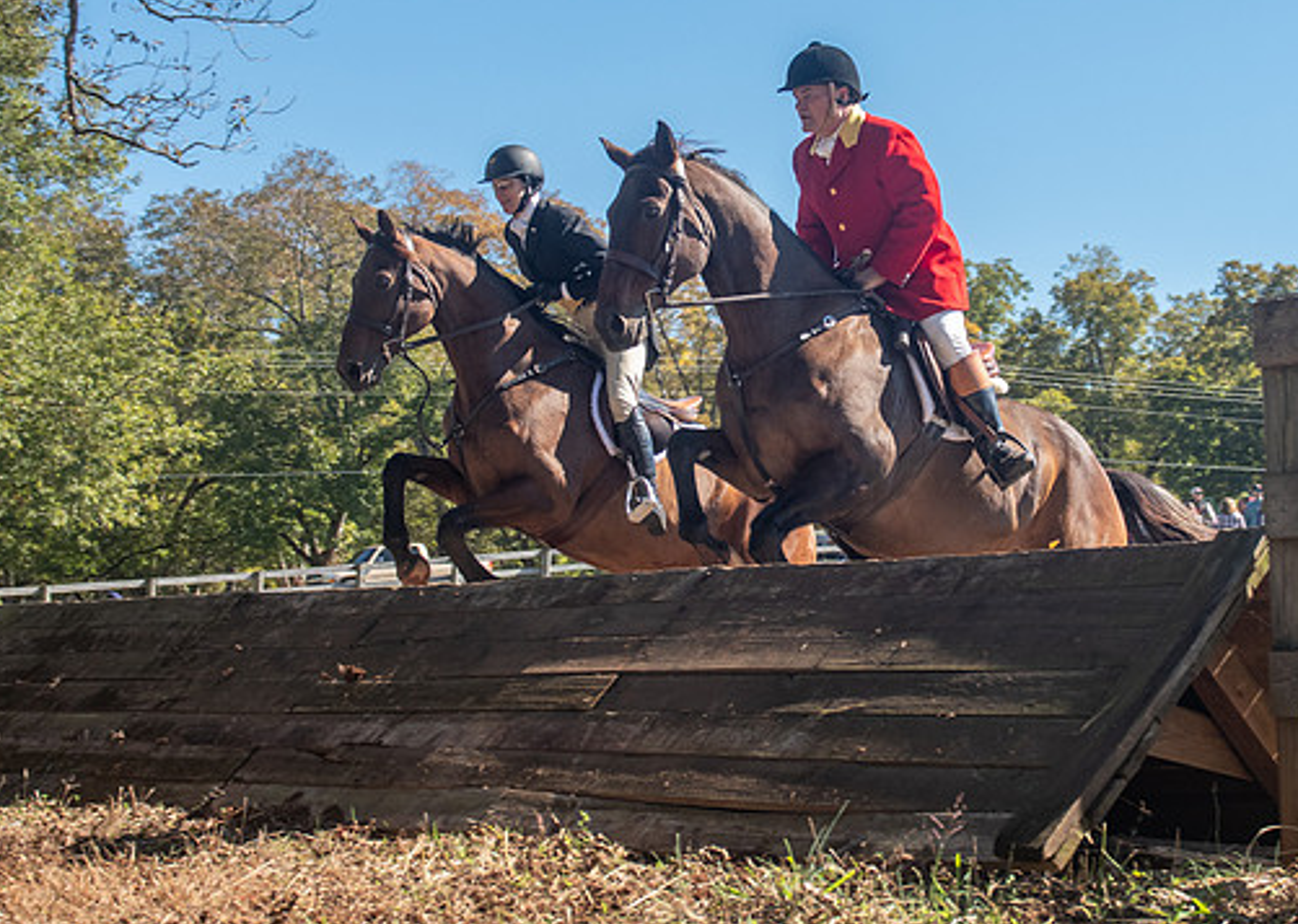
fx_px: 2468
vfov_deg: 21.2
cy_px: 358
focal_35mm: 67
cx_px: 798
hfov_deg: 29.4
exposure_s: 1/320
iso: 400
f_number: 4
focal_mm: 32
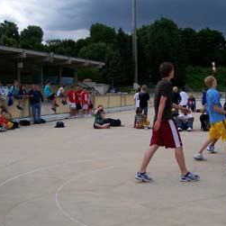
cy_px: 94
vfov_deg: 31.6
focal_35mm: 54
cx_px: 136
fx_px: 399
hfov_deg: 31.5
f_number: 5.1
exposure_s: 1/432
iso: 80
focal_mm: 5.6
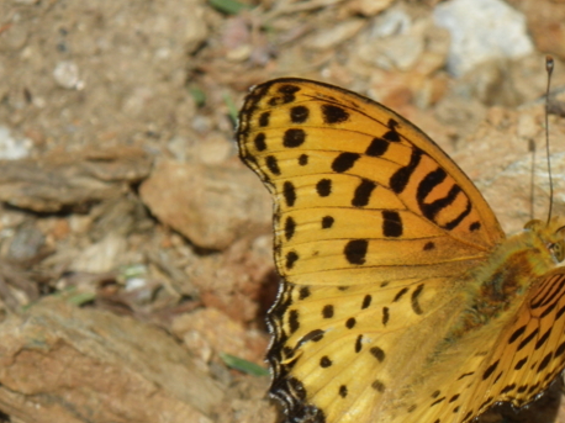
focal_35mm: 201
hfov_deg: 9.8
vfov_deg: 7.4
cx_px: 423
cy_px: 348
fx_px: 3279
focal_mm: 20.6
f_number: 6.3
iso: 80
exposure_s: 1/320
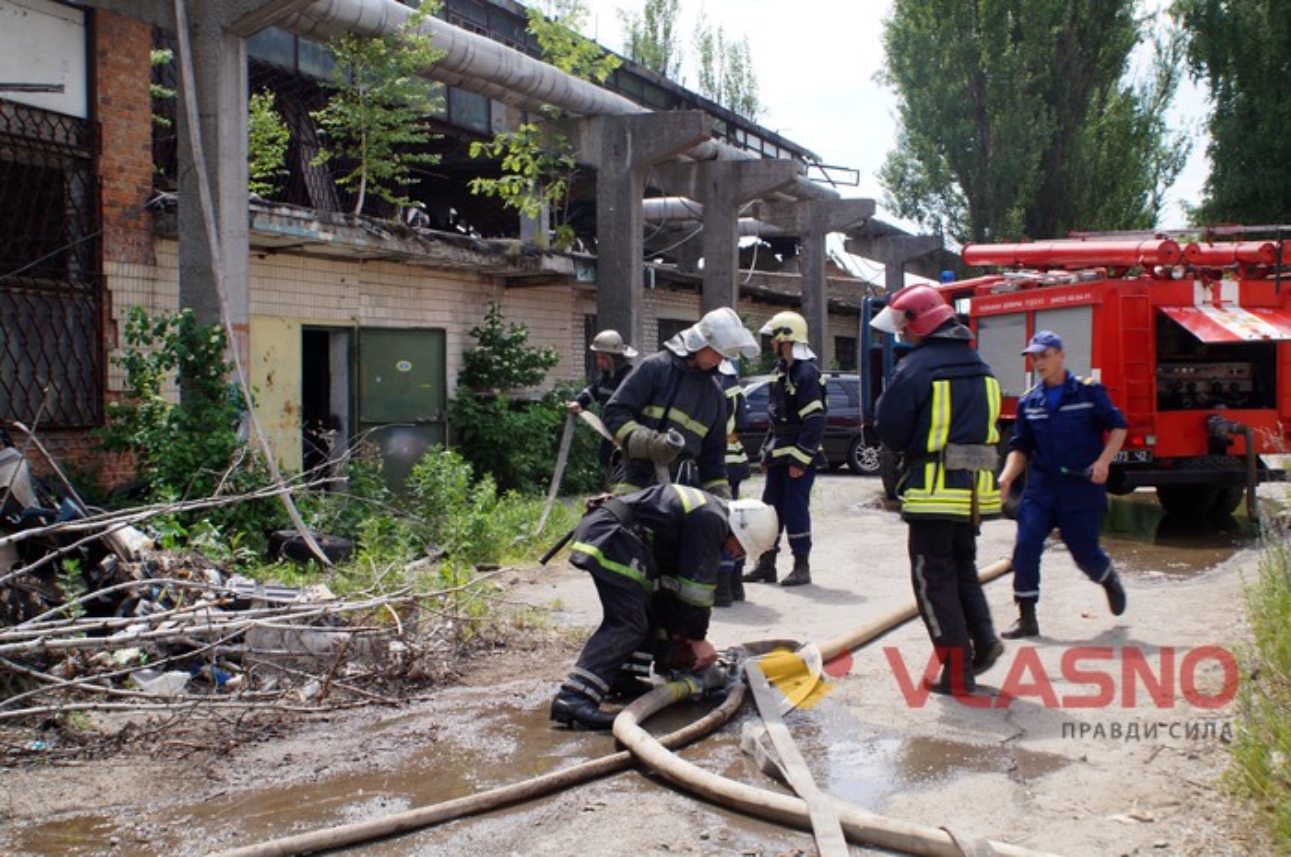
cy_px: 428
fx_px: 1397
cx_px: 646
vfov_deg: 34.1
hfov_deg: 49.6
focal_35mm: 39
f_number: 8
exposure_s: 1/100
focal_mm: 26
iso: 100
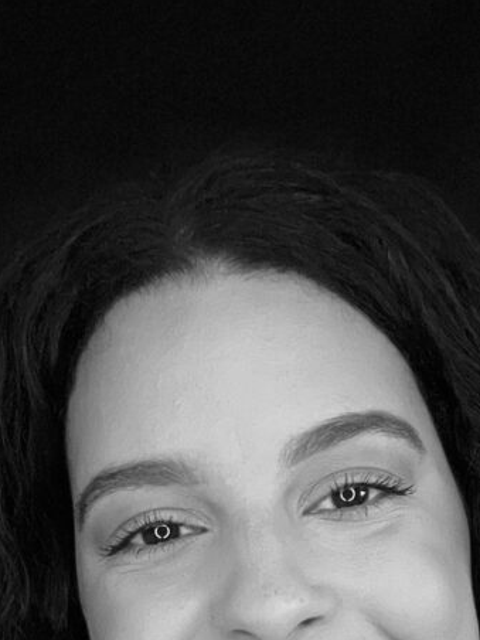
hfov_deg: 21.6
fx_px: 1257
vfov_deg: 26.1
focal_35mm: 68
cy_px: 722
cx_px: 309
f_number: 2.2
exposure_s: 1/30
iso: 640
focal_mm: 2.71
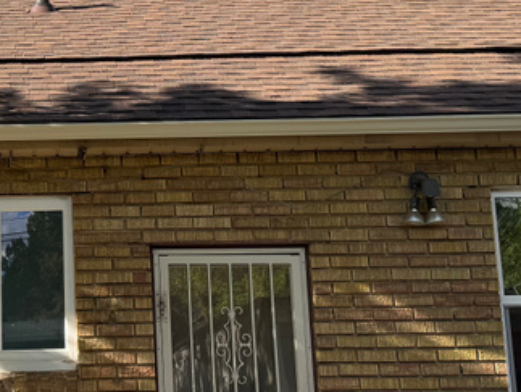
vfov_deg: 19.4
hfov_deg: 24.6
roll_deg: +0.9
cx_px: 11
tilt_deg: +10.9
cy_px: 163
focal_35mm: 76
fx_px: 1145
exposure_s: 1/1314
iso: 80
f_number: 1.78
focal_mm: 6.76
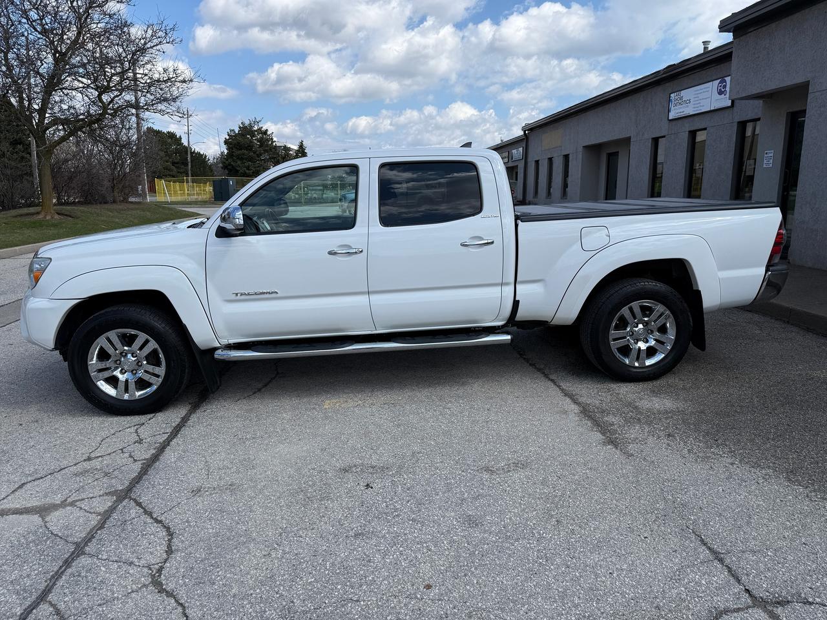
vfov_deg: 56.8
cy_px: 310
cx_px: 414
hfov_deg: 71.6
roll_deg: +0.5
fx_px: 573
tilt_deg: -12.3
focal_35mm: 24
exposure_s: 1/4673
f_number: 1.78
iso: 80
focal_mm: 6.76
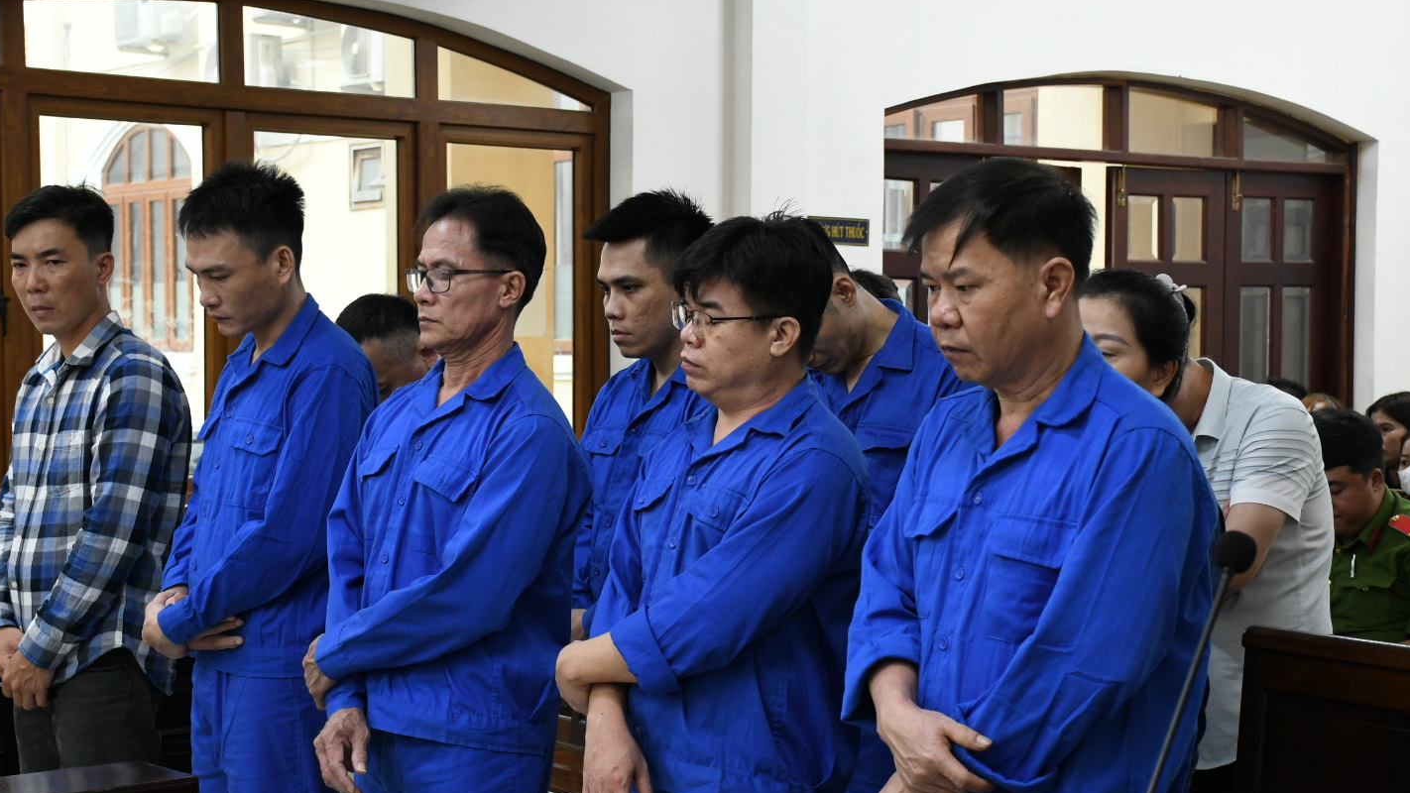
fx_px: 2542
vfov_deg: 17.7
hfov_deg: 31.0
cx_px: 684
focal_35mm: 68
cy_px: 414
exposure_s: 1/50
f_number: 5.6
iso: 1600
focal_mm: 38
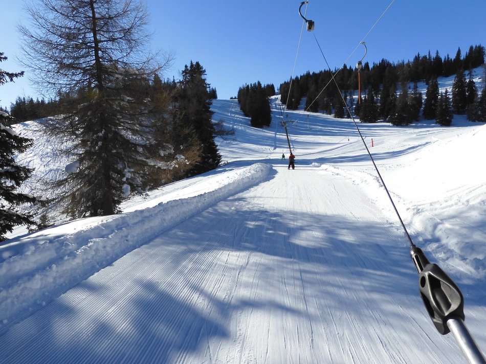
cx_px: 243
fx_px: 337
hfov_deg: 71.6
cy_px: 182
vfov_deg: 56.8
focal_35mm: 24
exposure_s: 1/2000
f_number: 3.4
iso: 100
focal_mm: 4.3
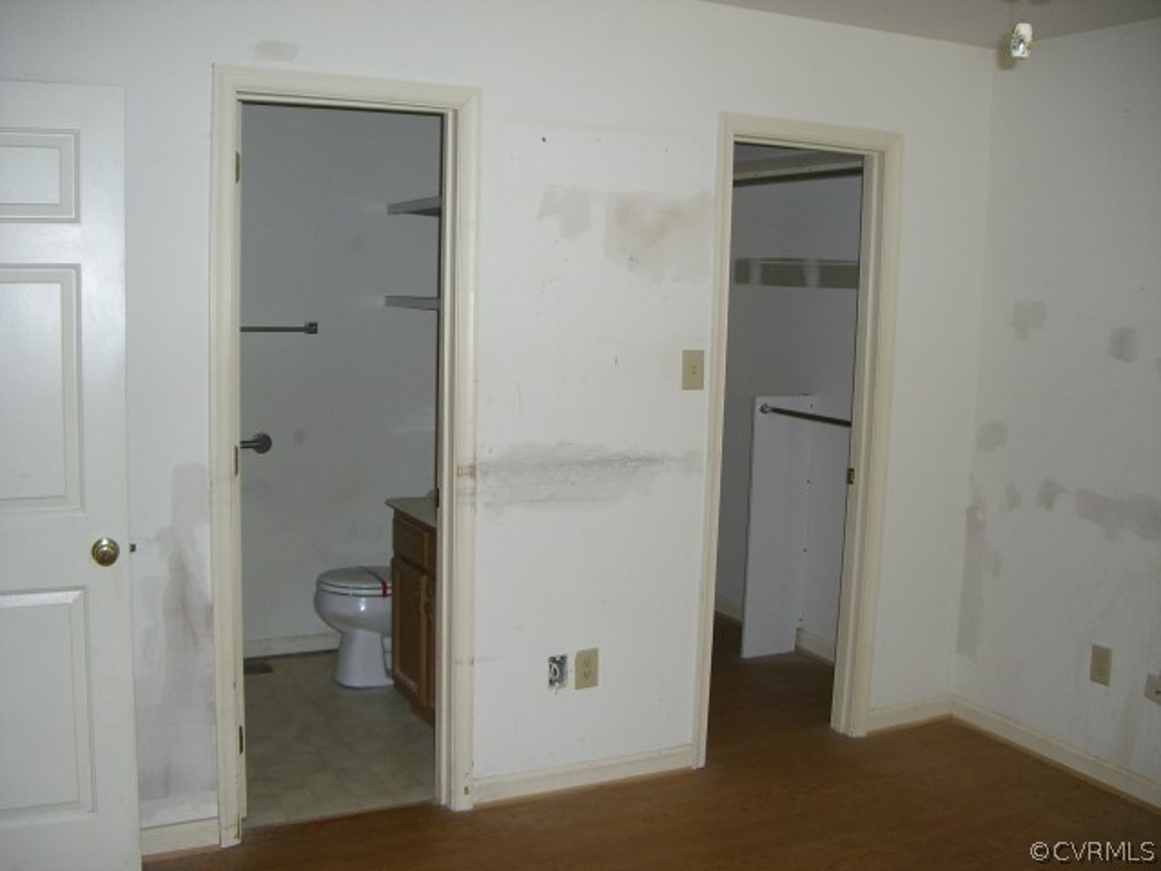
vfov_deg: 37.7
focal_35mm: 38
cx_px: 580
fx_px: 1274
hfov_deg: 49.0
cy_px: 436
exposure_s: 1/60
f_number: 2.7
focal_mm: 6.2
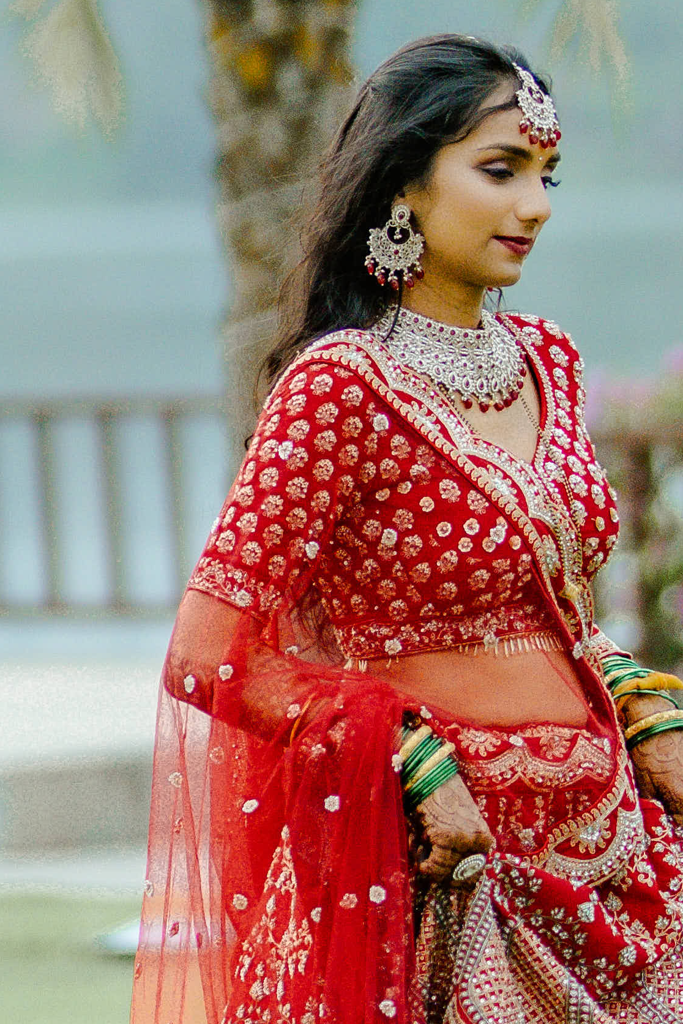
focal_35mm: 356
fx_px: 10126
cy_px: 271
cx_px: 67
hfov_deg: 3.9
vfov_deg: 5.8
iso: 1600
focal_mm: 85
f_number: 1.4
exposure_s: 1/2500
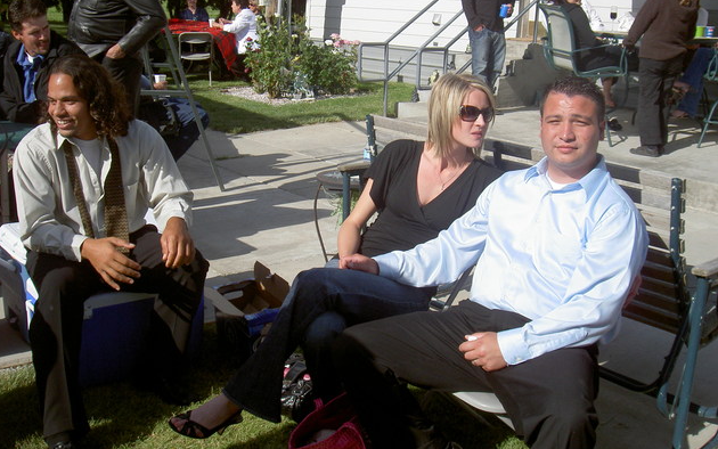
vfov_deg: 30.5
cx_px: 354
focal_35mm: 42
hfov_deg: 47.2
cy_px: 204
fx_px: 822
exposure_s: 1/640
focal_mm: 8
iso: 100
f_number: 4.7
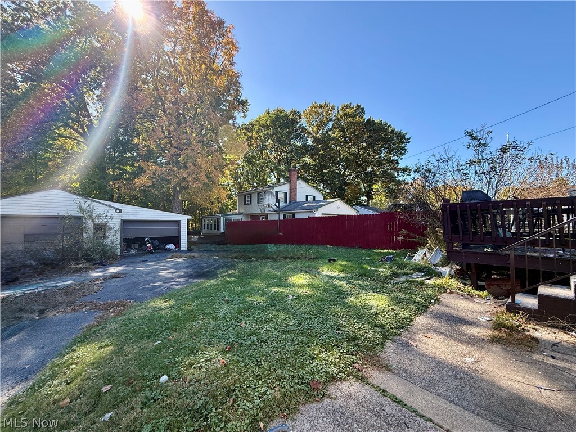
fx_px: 233
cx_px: 288
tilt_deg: +2.4
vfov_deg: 85.7
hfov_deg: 102.1
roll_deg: -0.7
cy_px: 216
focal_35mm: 14
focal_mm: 2.22
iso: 64
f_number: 2.2
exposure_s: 1/436
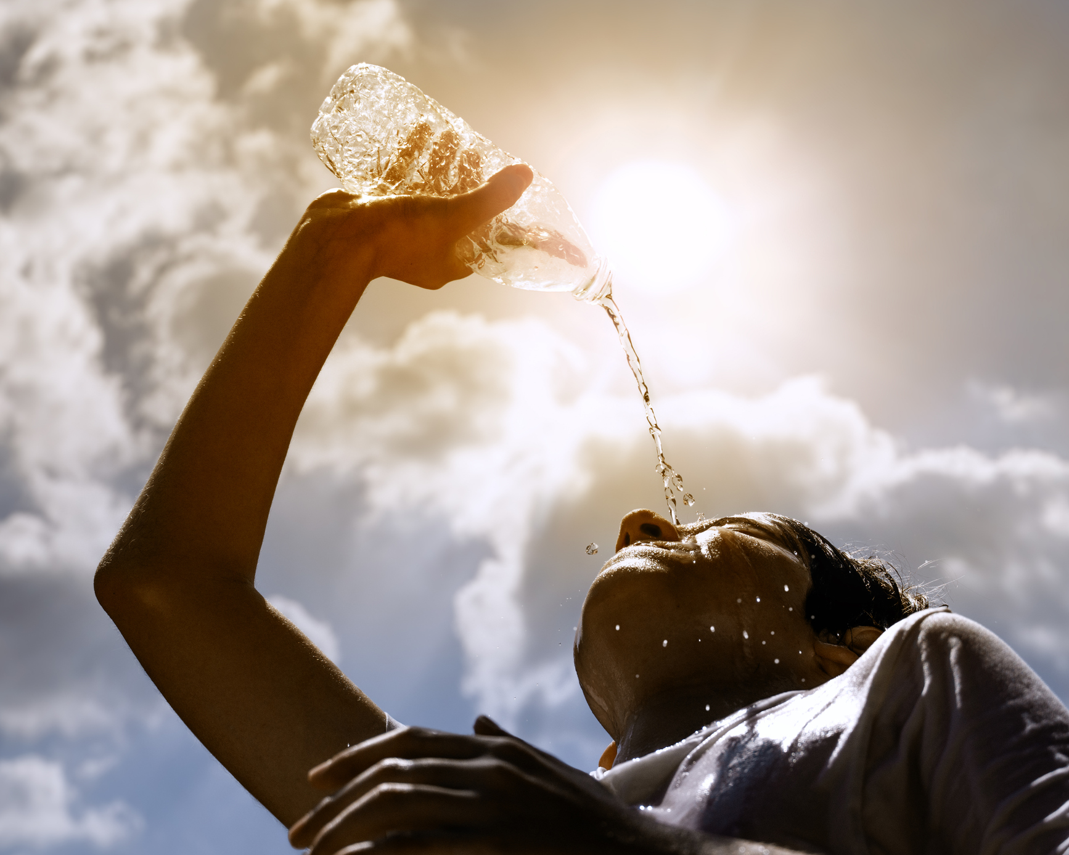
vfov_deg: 47.1
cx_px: 576
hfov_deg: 57.1
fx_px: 981
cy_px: 425
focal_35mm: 31
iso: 200
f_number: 8
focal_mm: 18
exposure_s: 1/1250
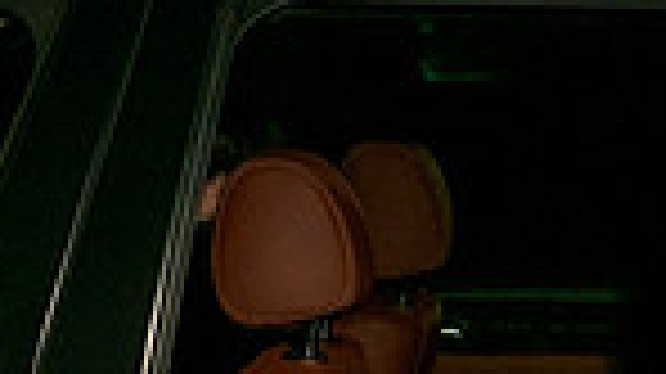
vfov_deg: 7.8
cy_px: 92
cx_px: -418
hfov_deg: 12.9
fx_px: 2753
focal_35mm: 156
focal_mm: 38
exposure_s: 1/125
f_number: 3.2
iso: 1600
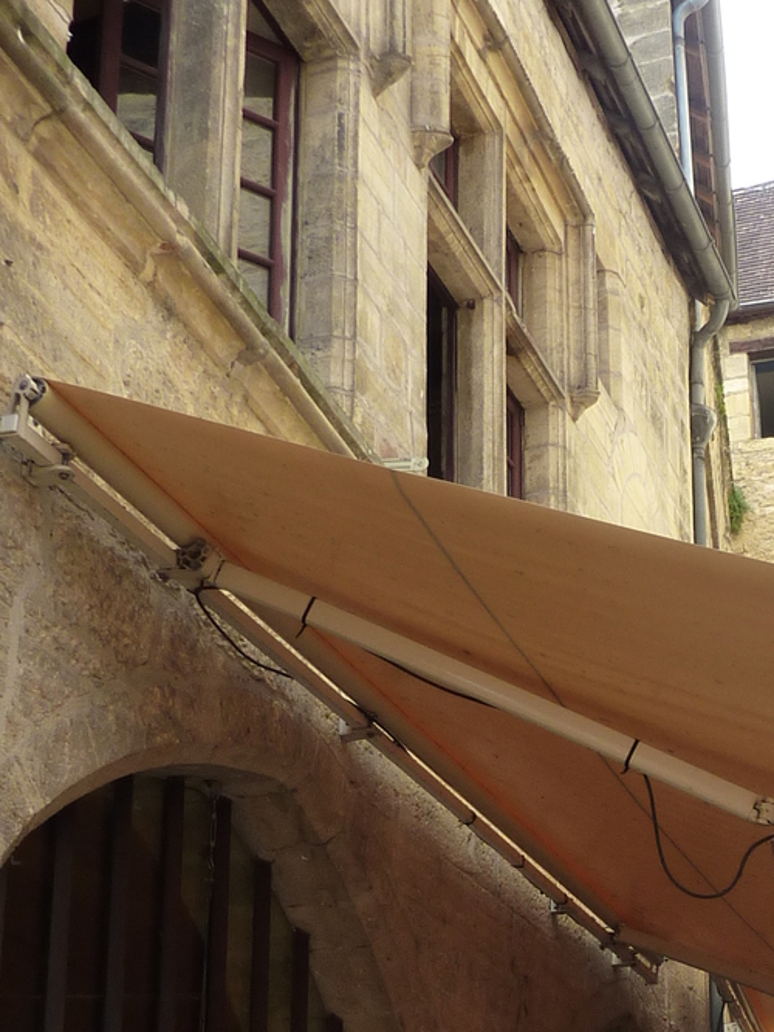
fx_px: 1789
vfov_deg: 30.5
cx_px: 678
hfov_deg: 23.8
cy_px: 962
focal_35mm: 60
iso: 125
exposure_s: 1/125
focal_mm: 4.1
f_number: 4
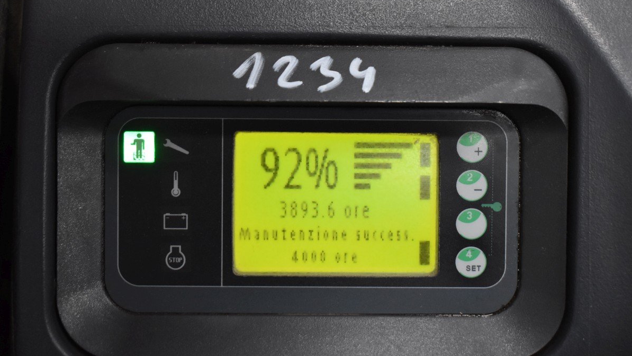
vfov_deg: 20.1
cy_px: 188
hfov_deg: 34.9
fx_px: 1006
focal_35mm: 60
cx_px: 317
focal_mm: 38
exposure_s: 1/60
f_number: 4.8
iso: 1600
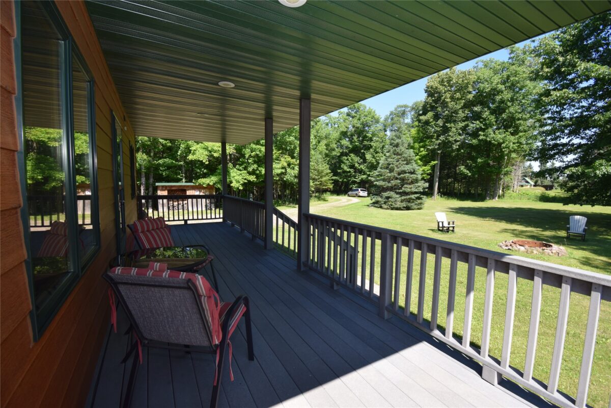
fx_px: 255
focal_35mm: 15
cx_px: 306
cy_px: 204
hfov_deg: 100.4
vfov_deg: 77.3
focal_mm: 10
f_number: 8
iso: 250
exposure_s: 1/250
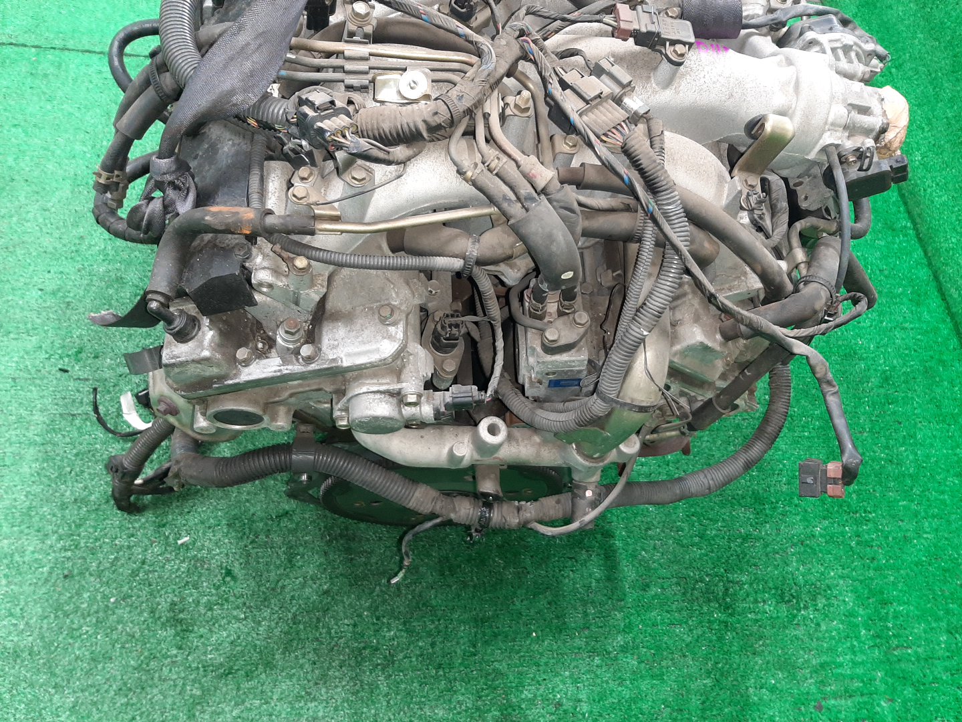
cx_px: 481
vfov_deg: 53.1
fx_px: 723
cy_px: 361
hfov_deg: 67.3
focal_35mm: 26
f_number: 1.7
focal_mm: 3.93
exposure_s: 1/33
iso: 194
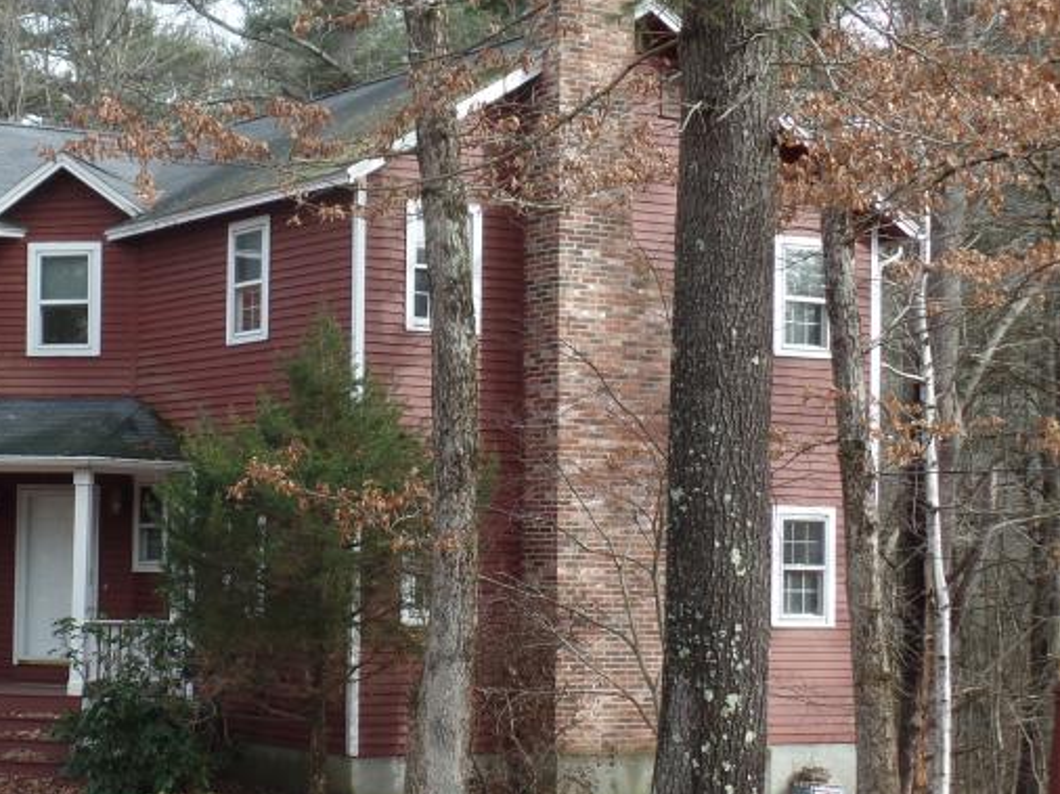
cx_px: 155
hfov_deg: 22.6
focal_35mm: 85
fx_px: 2602
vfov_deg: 17.3
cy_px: 484
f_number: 3.6
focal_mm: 7.5
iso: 80
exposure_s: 1/125
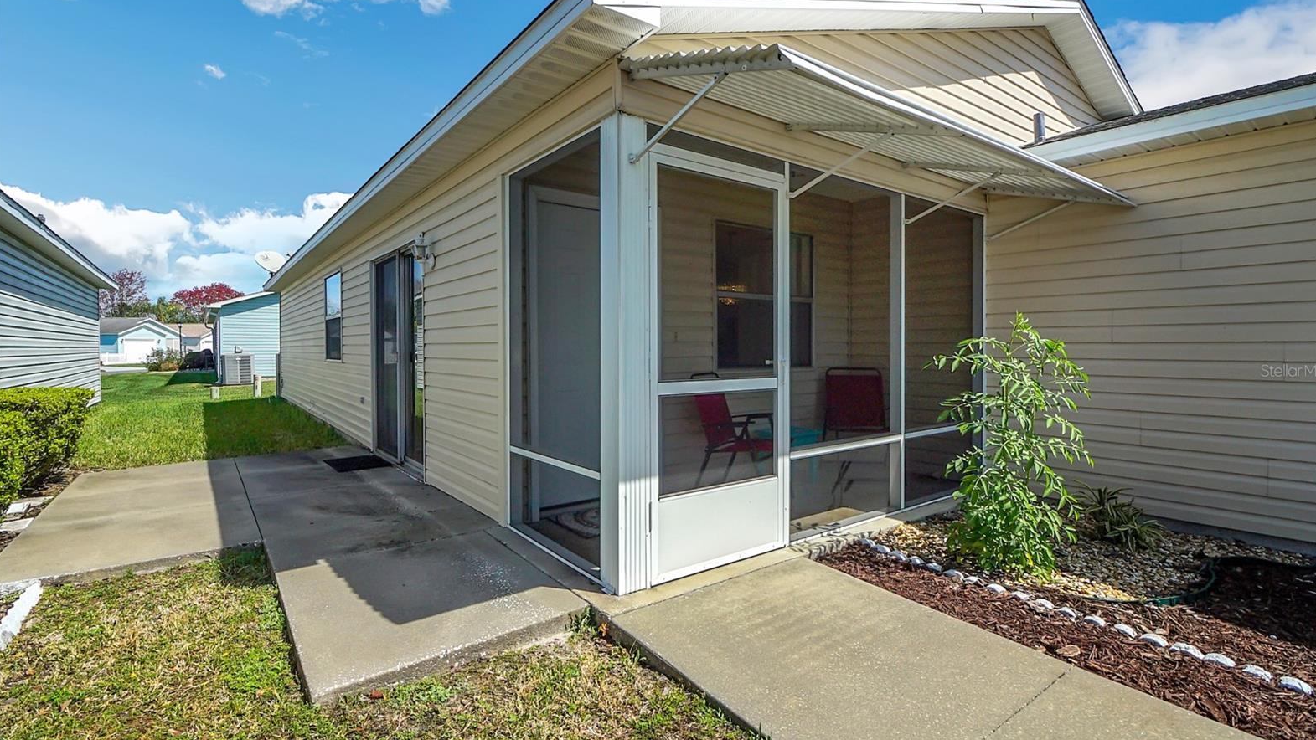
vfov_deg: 67.1
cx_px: 665
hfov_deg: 99.4
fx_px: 558
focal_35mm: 16
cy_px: 370
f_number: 9
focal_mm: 10
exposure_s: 1/1250
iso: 320
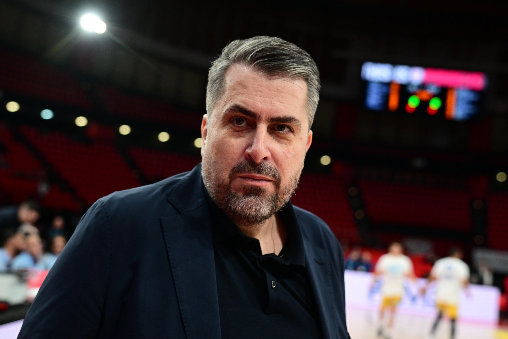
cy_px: 170
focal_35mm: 51
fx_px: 720
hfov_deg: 38.9
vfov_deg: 26.5
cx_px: 254
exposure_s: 1/400
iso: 1000
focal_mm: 51
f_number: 3.5
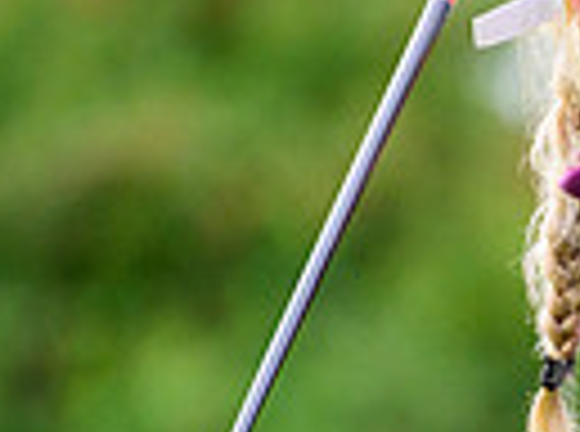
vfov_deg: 0.8
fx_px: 32030
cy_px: 457
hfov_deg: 1.0
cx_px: 989
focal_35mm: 1917
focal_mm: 380
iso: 1000
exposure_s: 1/2000
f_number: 5.6
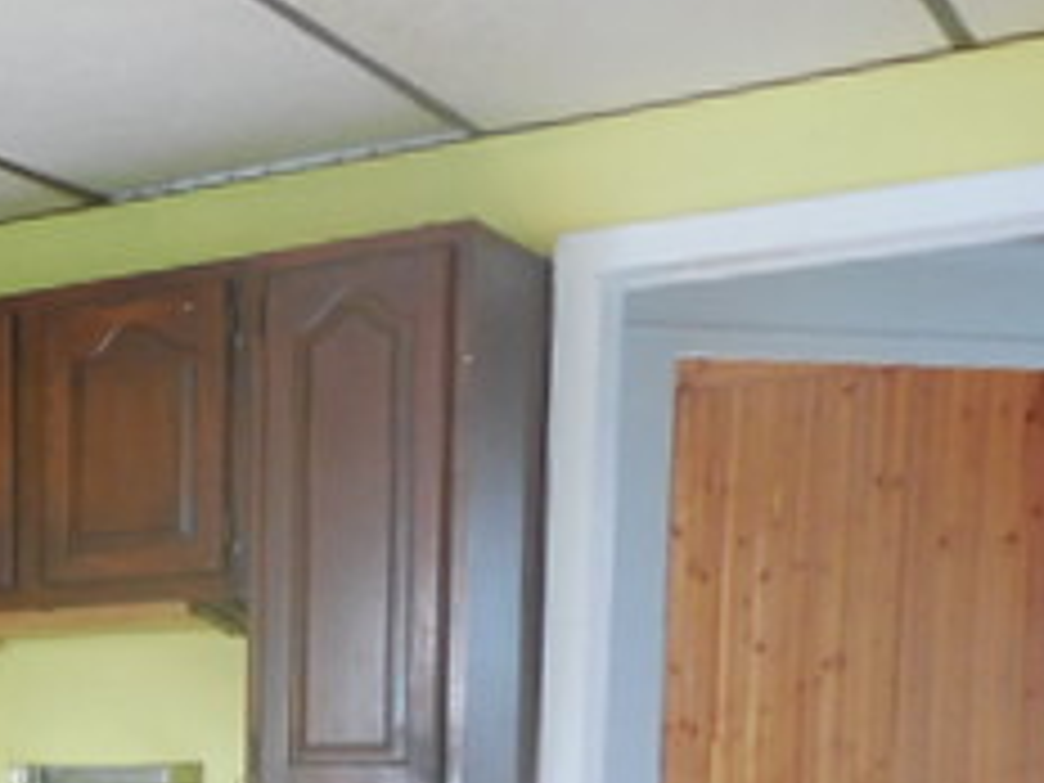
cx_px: -234
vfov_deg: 19.9
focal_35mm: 69
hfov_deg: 25.1
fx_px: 2081
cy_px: 963
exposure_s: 1/15
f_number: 3.3
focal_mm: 4.5
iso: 400
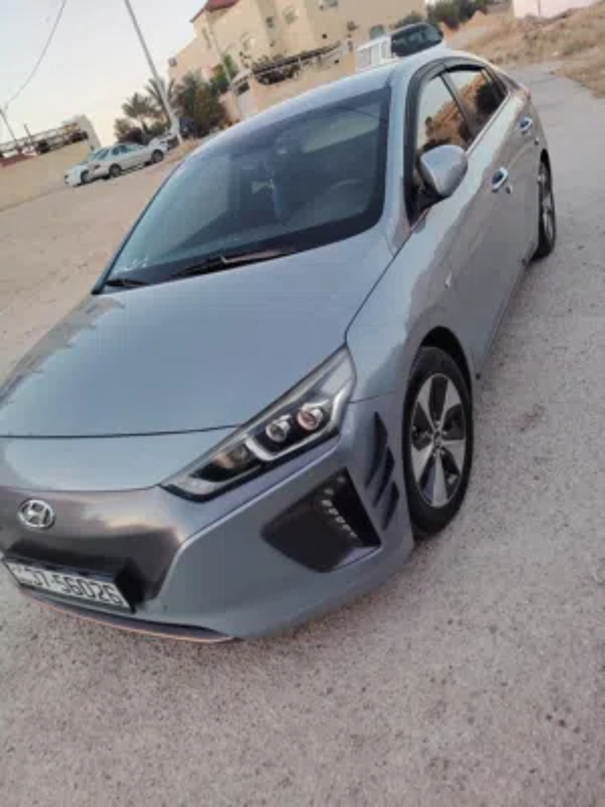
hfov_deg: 56.8
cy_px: 404
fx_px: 559
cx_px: 302
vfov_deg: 71.6
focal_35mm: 24
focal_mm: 5.25
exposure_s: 1/50
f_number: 1.75
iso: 166
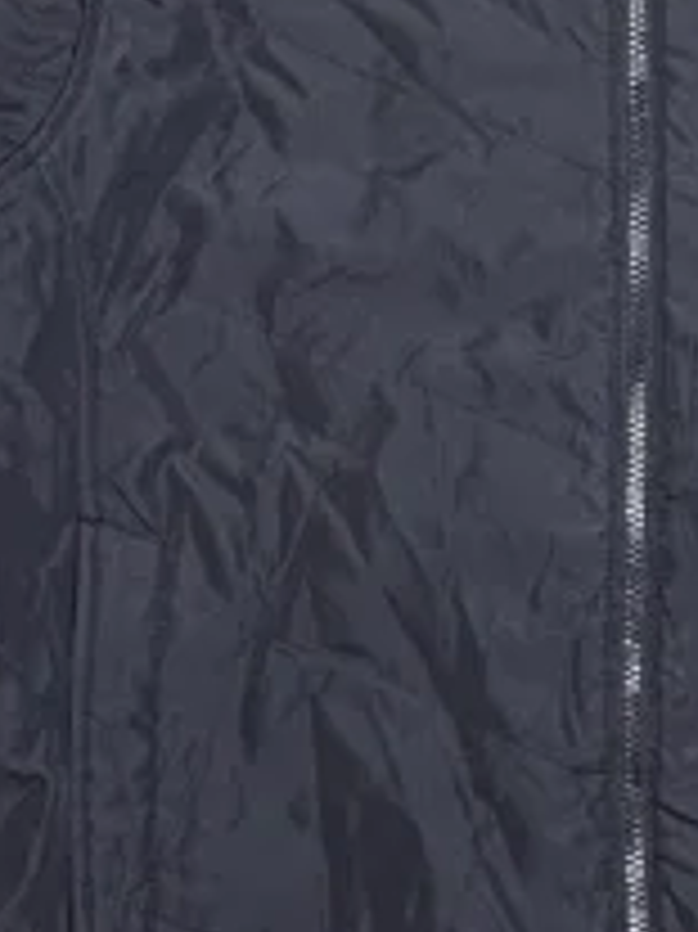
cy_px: 380
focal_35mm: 67
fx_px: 1803
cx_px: 671
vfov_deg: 28.9
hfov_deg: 21.3
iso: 160
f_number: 1.6
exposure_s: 1/50
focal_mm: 4.2
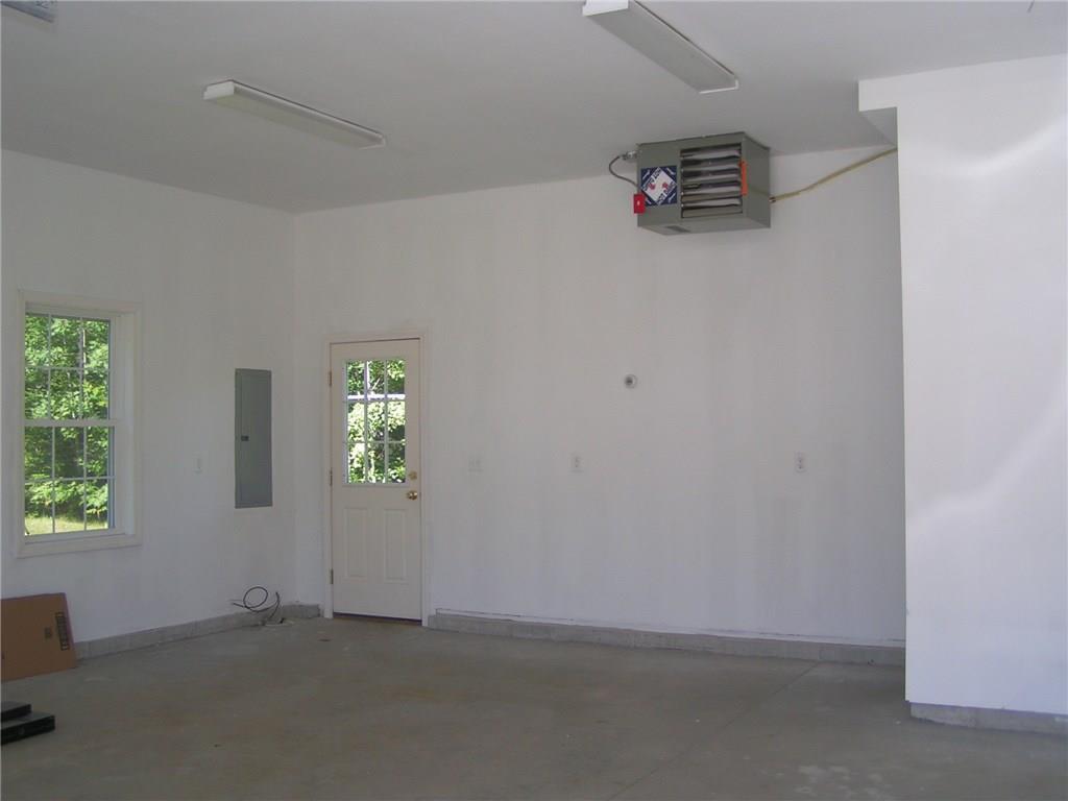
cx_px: 534
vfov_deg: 37.7
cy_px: 400
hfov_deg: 49.0
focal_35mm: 38
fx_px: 1172
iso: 50
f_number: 2.8
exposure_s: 1/100
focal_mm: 5.8
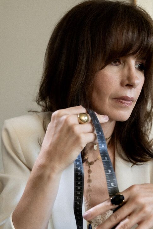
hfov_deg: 20.5
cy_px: 154
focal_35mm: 66
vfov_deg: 30.3
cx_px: 111
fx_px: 421
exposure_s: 1/125
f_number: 3.5
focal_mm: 40
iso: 320
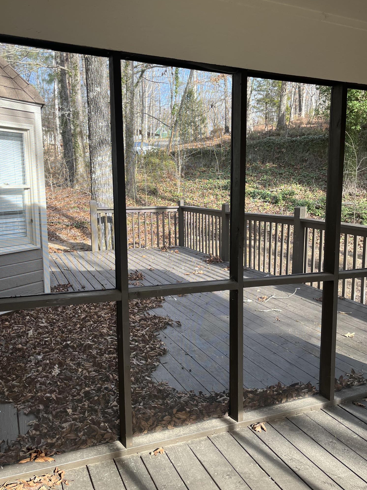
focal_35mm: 30
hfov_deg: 46.8
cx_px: 177
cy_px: 248
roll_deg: +0.8
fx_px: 424
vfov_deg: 60.0
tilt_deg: -8.0
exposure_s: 1/271
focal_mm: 5.1
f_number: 1.6
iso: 40
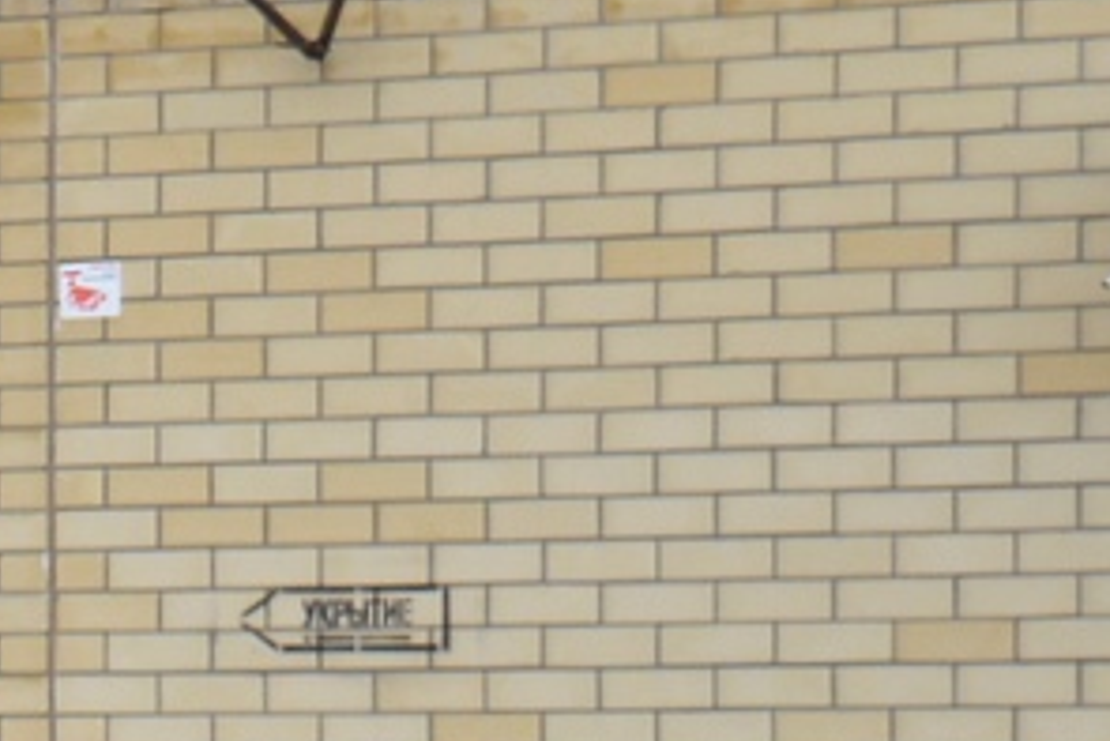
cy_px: 895
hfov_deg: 6.7
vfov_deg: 4.7
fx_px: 8946
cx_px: -1689
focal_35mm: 290
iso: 400
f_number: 5.6
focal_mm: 38
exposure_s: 1/125
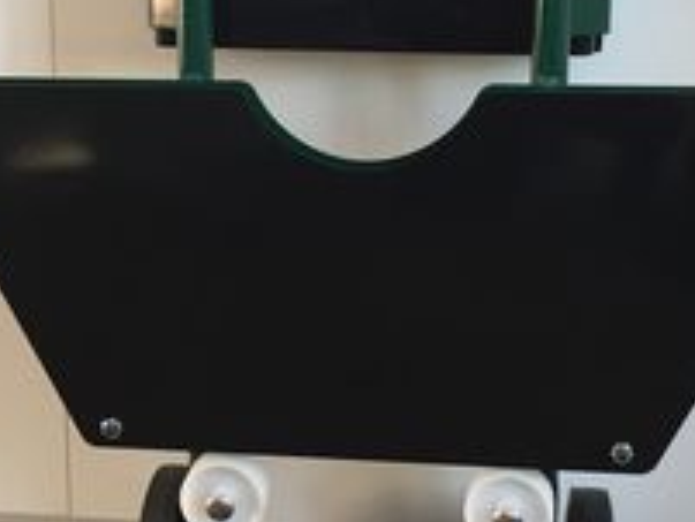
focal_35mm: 72
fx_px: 1446
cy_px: 233
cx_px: 325
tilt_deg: -12.4
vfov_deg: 20.5
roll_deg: -0.1
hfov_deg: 27.0
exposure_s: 1/33
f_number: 2.2
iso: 64
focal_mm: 4.15
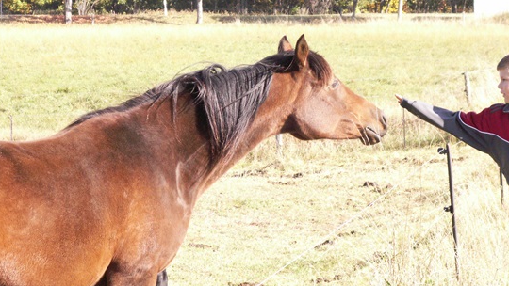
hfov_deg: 13.1
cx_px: 282
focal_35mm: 164
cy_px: 137
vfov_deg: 7.4
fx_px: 2214
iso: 200
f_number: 4
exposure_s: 1/640
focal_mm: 20.77
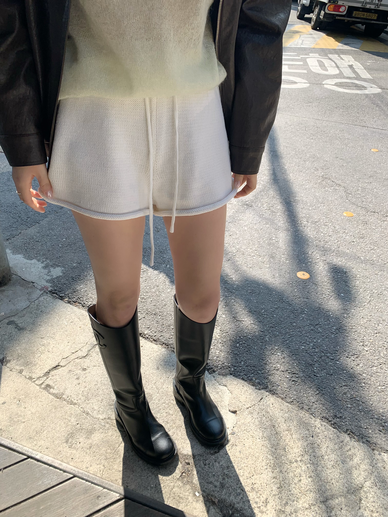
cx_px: 194
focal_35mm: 26
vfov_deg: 67.3
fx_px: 389
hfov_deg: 53.1
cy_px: 258
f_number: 1.8
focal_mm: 4.25
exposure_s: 1/879
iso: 25
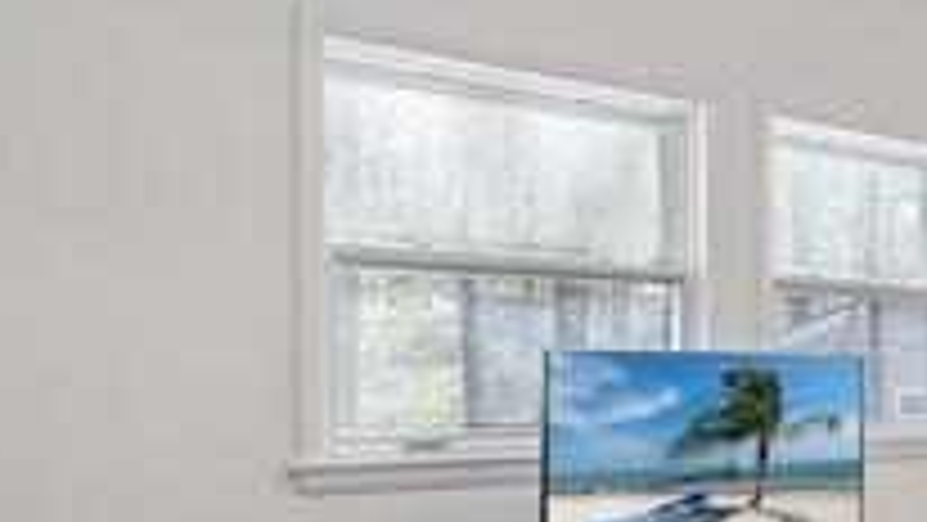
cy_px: 376
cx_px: 972
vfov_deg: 22.9
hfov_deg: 35.2
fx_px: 1279
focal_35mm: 52
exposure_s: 1/5
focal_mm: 16
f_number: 8
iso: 400
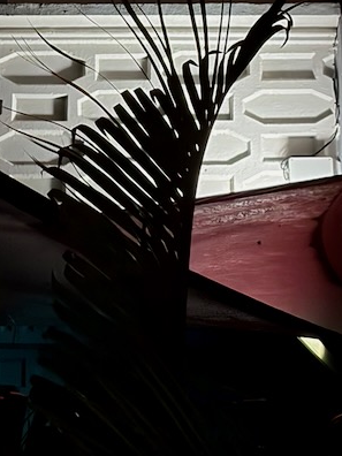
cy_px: -52
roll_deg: -0.5
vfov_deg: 11.6
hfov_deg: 8.8
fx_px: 2213
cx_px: 70
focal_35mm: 168
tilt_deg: +20.2
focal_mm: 5.96
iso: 25
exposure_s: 1/120
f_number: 1.6
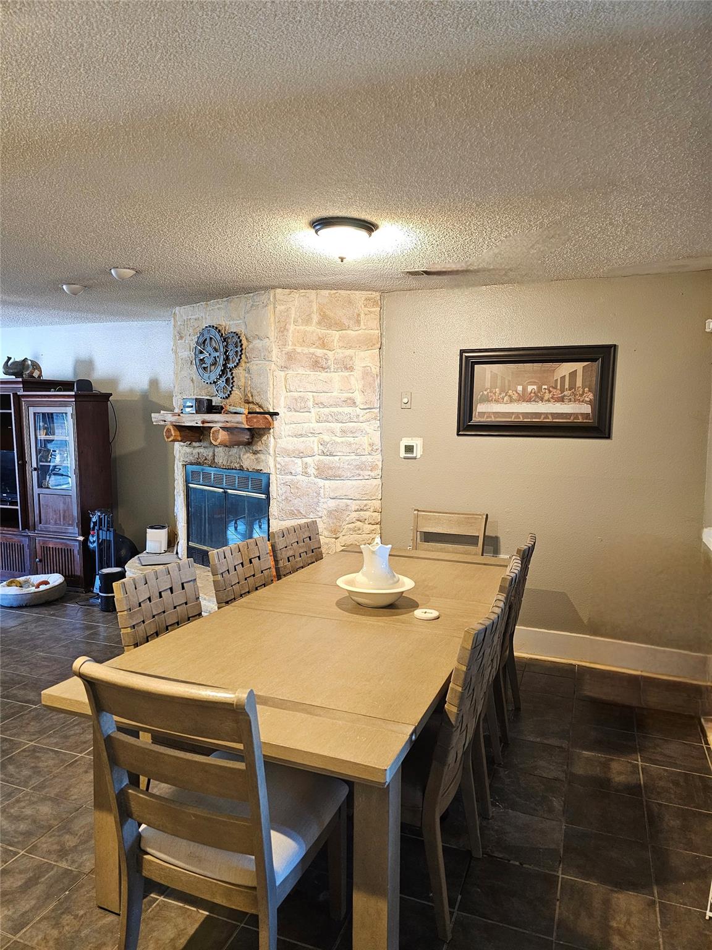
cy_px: 475
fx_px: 631
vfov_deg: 73.9
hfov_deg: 58.9
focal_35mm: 23
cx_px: 356
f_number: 1.7
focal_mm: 6.3
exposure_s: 1/30
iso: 640
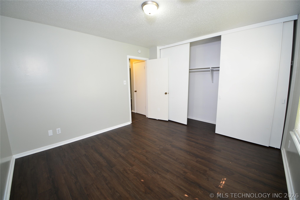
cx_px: 150
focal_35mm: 14
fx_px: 117
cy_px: 100
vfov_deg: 81.2
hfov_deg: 104.2
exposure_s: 1/8
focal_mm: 14
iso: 500
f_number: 9
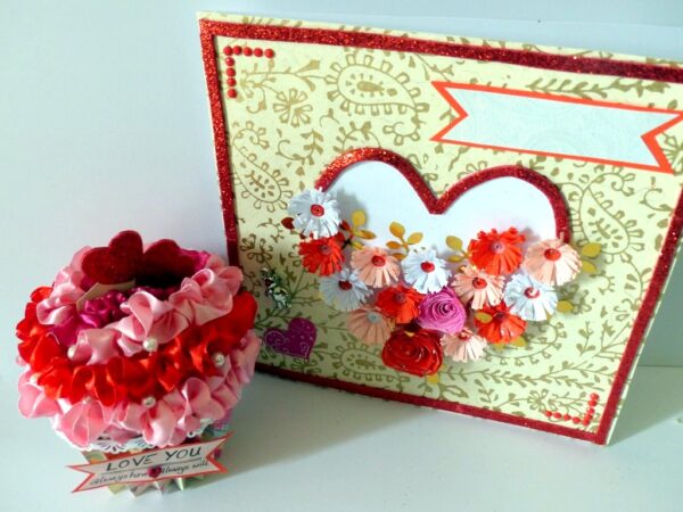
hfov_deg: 56.8
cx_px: 342
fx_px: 631
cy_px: 256
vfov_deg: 44.2
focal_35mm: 32
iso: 250
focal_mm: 5.7
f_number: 2.8
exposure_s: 1/60
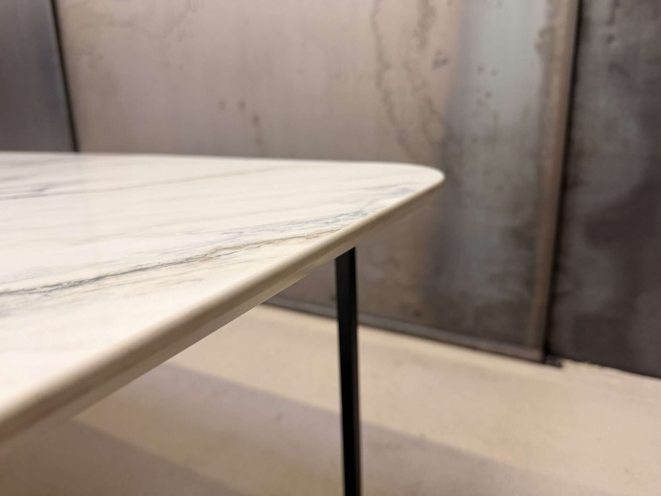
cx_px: 330
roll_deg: +1.9
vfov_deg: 56.8
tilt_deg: -16.9
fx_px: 458
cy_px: 248
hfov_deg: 71.6
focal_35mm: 24
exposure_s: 1/50
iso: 200
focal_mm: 6.76
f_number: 1.78
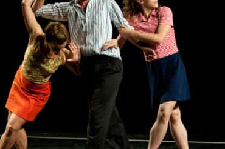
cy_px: 73
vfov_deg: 11.3
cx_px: 87
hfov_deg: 16.9
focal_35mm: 121
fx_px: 756
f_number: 3.5
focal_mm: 70
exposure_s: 1/200
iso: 1600
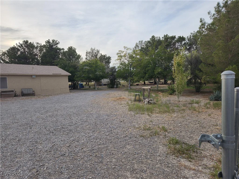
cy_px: 90
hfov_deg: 73.9
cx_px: 120
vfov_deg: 58.9
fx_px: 159
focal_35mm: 23
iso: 20
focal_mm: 5.4
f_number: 1.8
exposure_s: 1/750
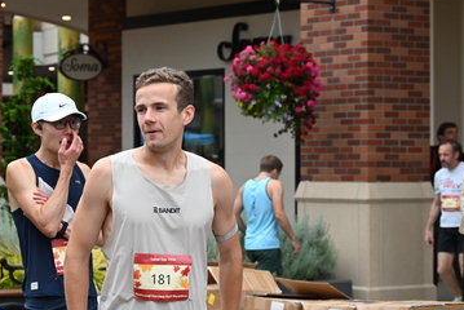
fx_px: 1599
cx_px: 165
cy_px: 157
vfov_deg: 11.1
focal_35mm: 124
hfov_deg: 16.5
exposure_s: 1/125
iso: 900
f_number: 6.3
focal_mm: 81
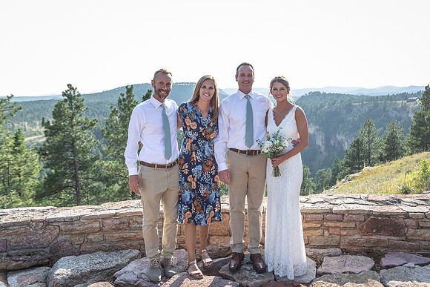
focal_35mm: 34
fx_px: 402
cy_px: 120
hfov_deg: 56.0
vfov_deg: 39.2
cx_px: 250
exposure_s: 1/400
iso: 125
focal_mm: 29
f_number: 3.5
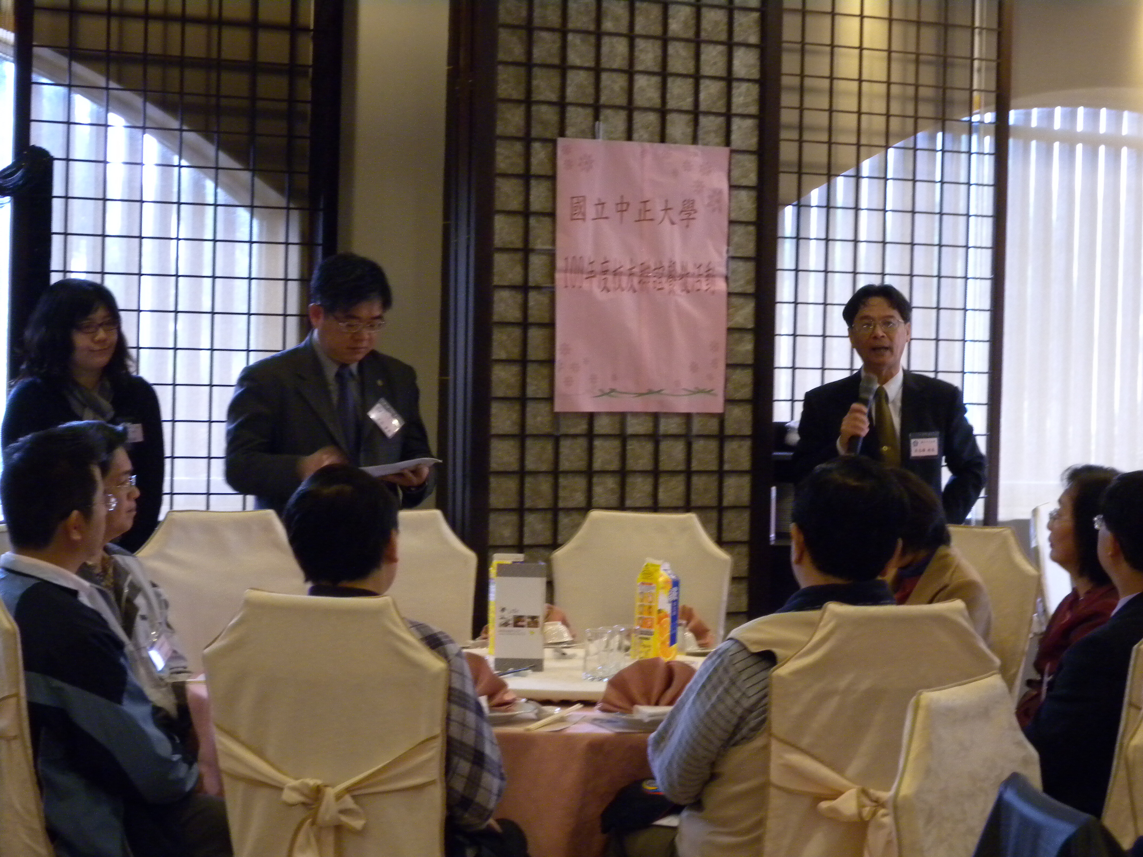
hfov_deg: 23.0
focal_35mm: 85
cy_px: 428
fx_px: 2807
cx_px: 572
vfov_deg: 17.4
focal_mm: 18.3
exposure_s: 1/8.7
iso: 426
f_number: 5
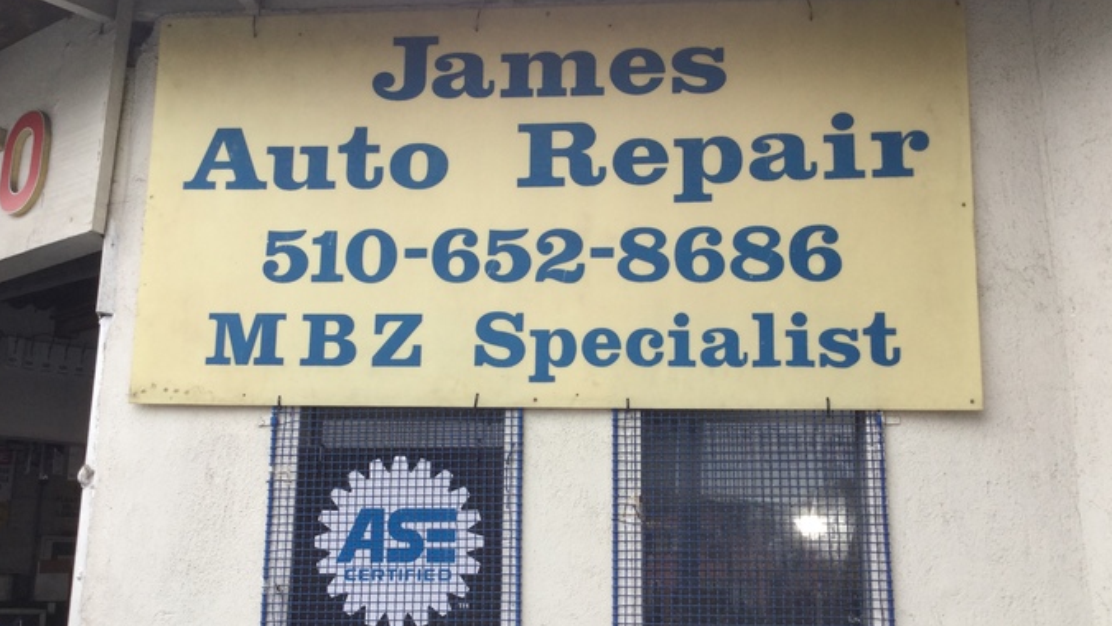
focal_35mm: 36
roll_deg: -1.1
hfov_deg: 55.3
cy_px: 377
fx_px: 1062
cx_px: 549
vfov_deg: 32.7
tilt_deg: +8.9
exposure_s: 1/256
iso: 25
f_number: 2.4
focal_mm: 3.3
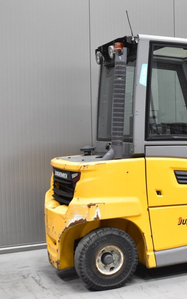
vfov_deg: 34.0
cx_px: 181
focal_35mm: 60
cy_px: 150
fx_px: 489
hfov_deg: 21.0
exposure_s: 1/30
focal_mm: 26
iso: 1600
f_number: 5
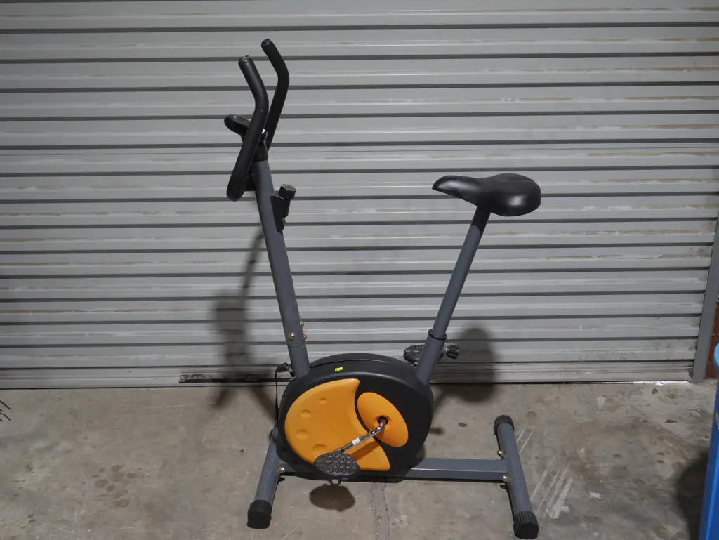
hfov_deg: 49.0
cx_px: 360
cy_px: 270
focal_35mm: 38
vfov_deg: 37.8
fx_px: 790
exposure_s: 1/60
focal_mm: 19
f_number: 4.1
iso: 320
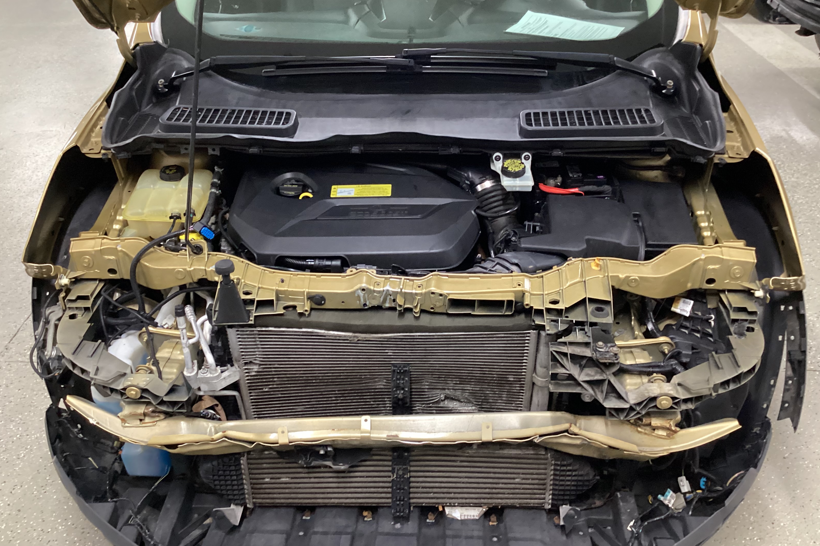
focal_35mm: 33
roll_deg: +1.3
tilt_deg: -33.4
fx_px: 752
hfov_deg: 57.2
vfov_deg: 40.0
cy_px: 263
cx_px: 405
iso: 500
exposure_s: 1/30
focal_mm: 3.3
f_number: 2.4
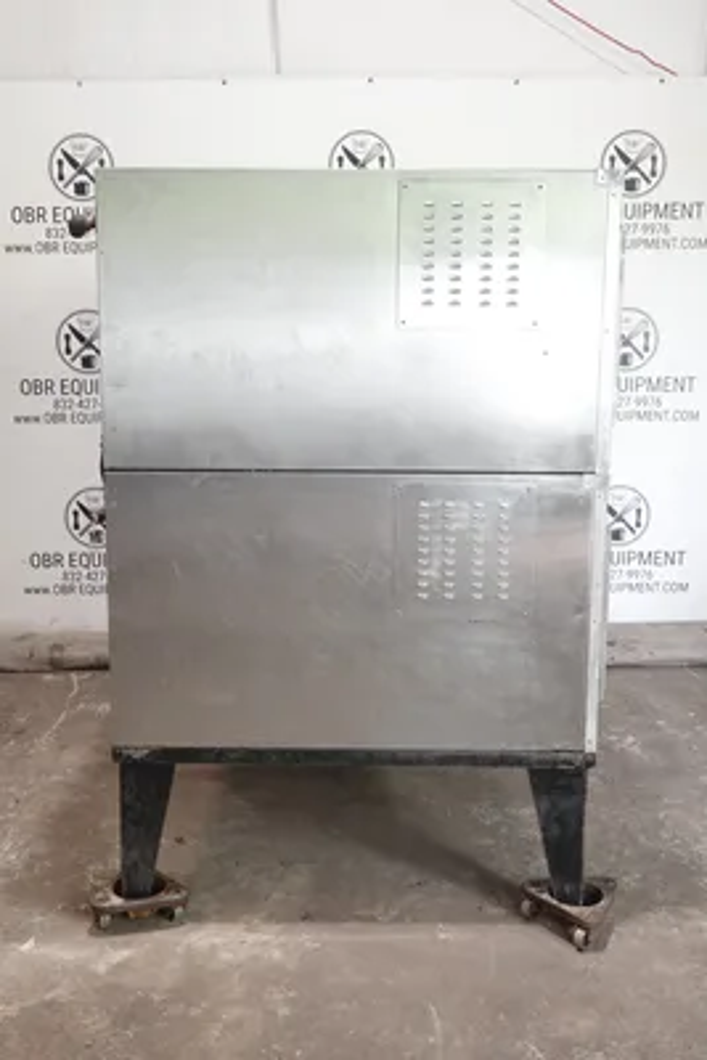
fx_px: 1089
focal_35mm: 37
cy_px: 530
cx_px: 354
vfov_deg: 51.9
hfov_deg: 36.0
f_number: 3.5
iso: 800
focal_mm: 13.56
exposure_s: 1/40
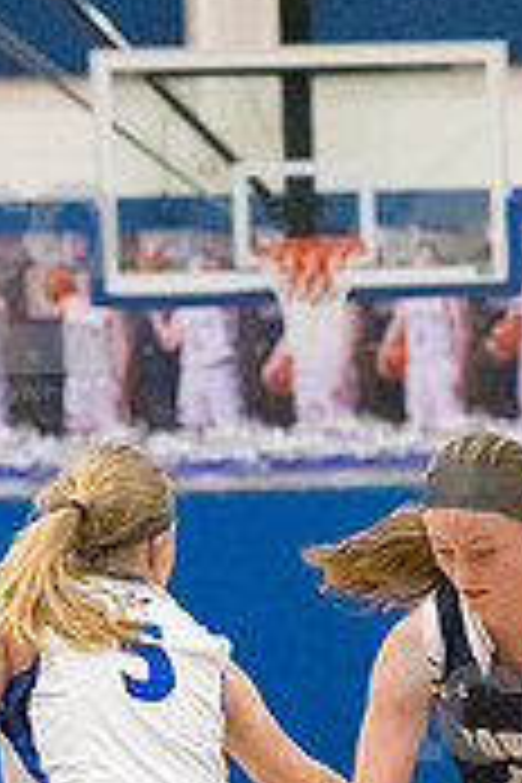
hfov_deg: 4.3
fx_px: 6872
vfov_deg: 6.5
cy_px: 760
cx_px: 508
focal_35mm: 316
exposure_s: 1/1600
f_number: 4.5
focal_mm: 122
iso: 10000
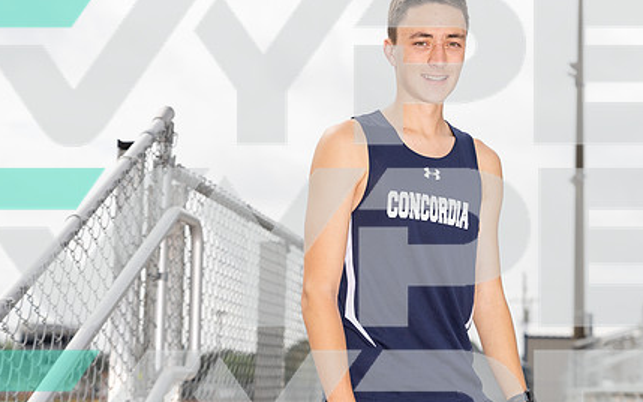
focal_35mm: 80
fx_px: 1402
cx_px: 330
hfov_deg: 25.8
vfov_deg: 16.3
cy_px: 248
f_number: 4
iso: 250
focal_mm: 58
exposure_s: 1/1600
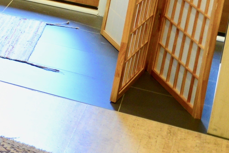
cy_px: -106
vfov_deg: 10.2
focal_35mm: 128
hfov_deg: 10.7
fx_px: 815
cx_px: -465
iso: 800
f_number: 4
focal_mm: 21
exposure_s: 1/30
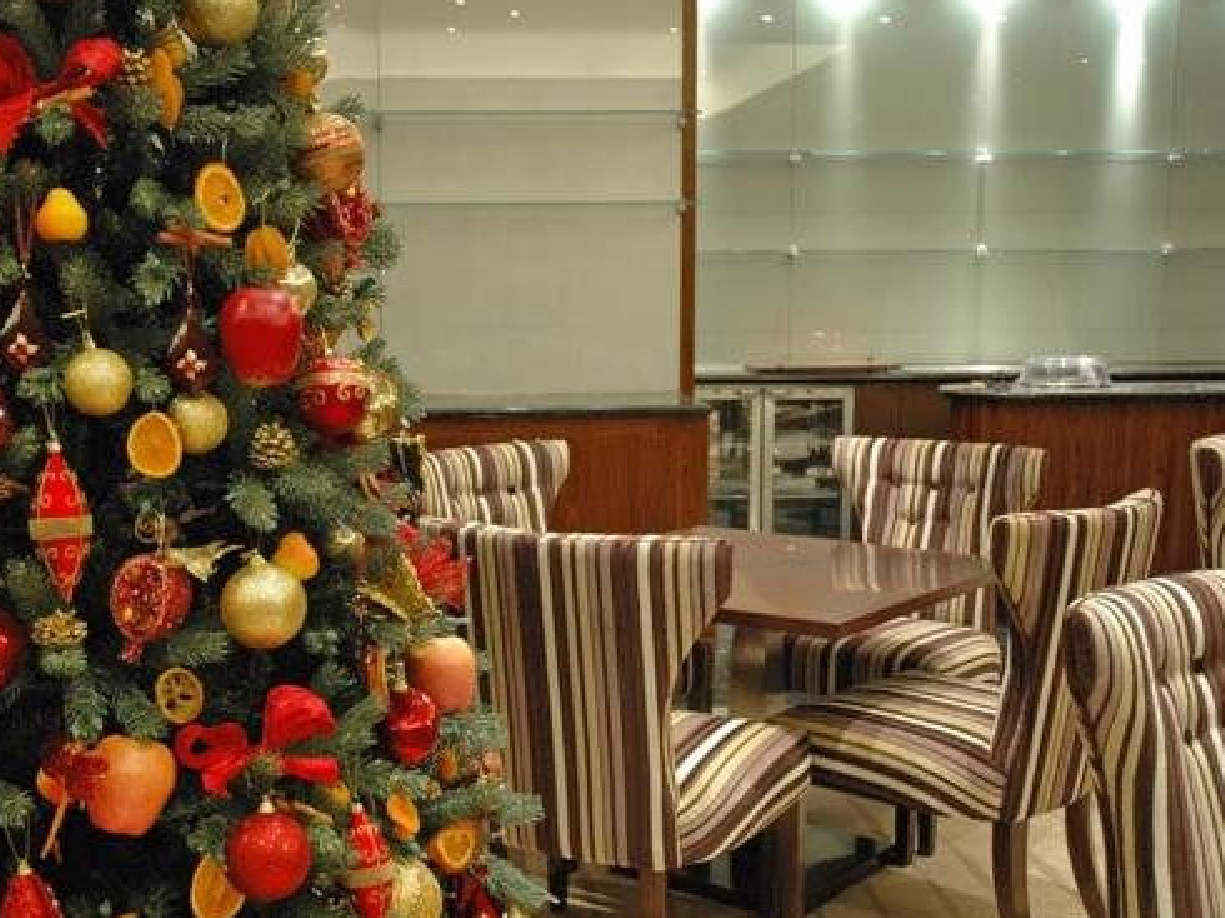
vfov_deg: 31.7
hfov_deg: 41.4
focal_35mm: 46
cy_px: 503
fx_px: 1613
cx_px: 482
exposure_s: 1/30
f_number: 3.8
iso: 900
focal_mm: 25
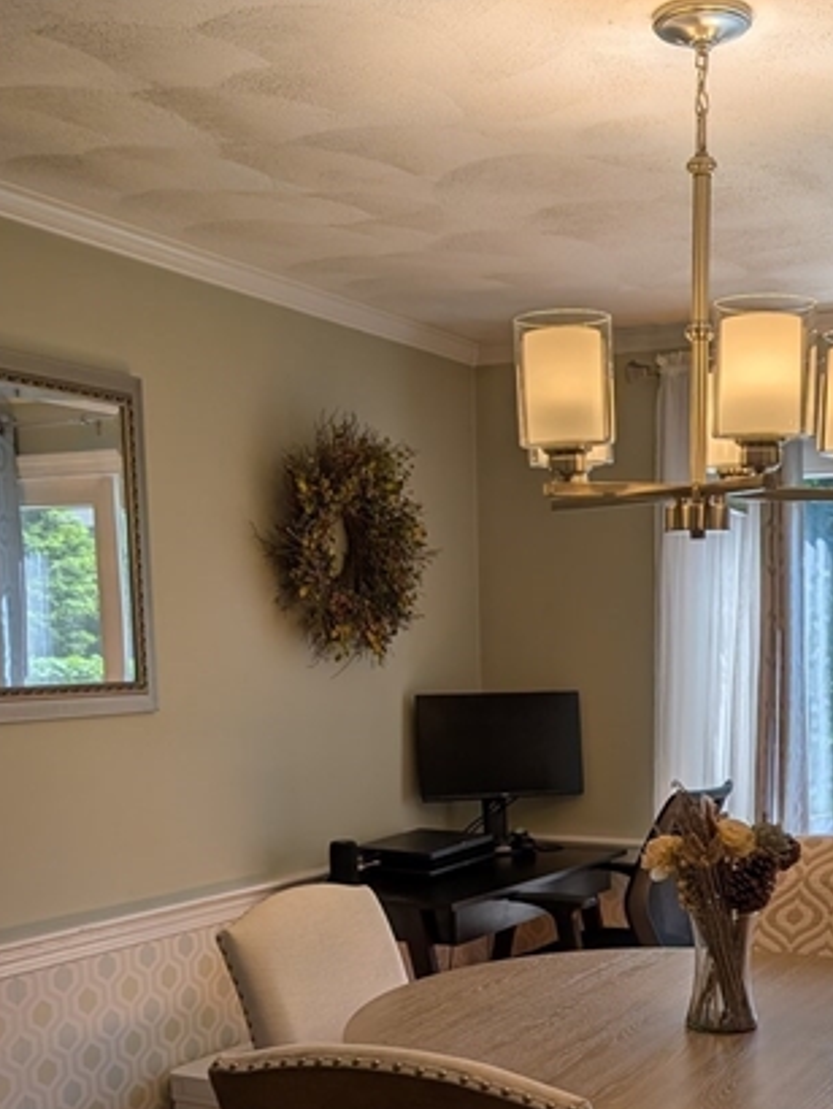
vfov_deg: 40.1
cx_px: 590
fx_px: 1442
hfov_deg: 31.8
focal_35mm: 45
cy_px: 912
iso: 23
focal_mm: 6.9
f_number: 1.68
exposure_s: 1/2119
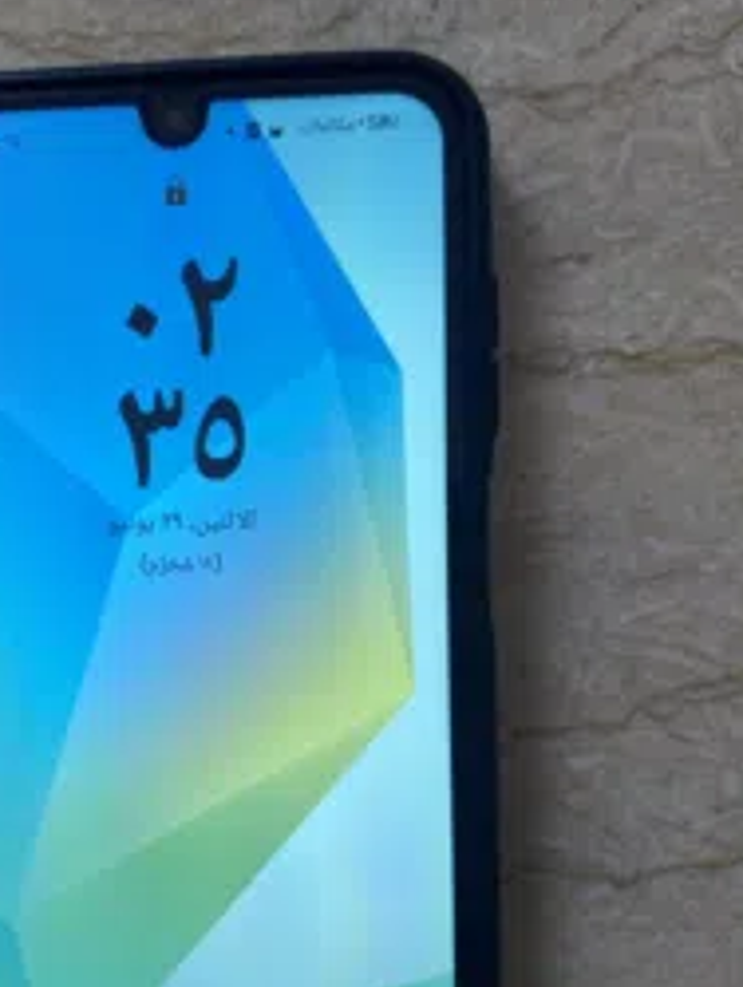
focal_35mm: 40
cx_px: 217
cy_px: 584
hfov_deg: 35.5
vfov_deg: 46.5
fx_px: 1143
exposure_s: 1/100
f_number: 1.8
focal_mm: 4.25
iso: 80
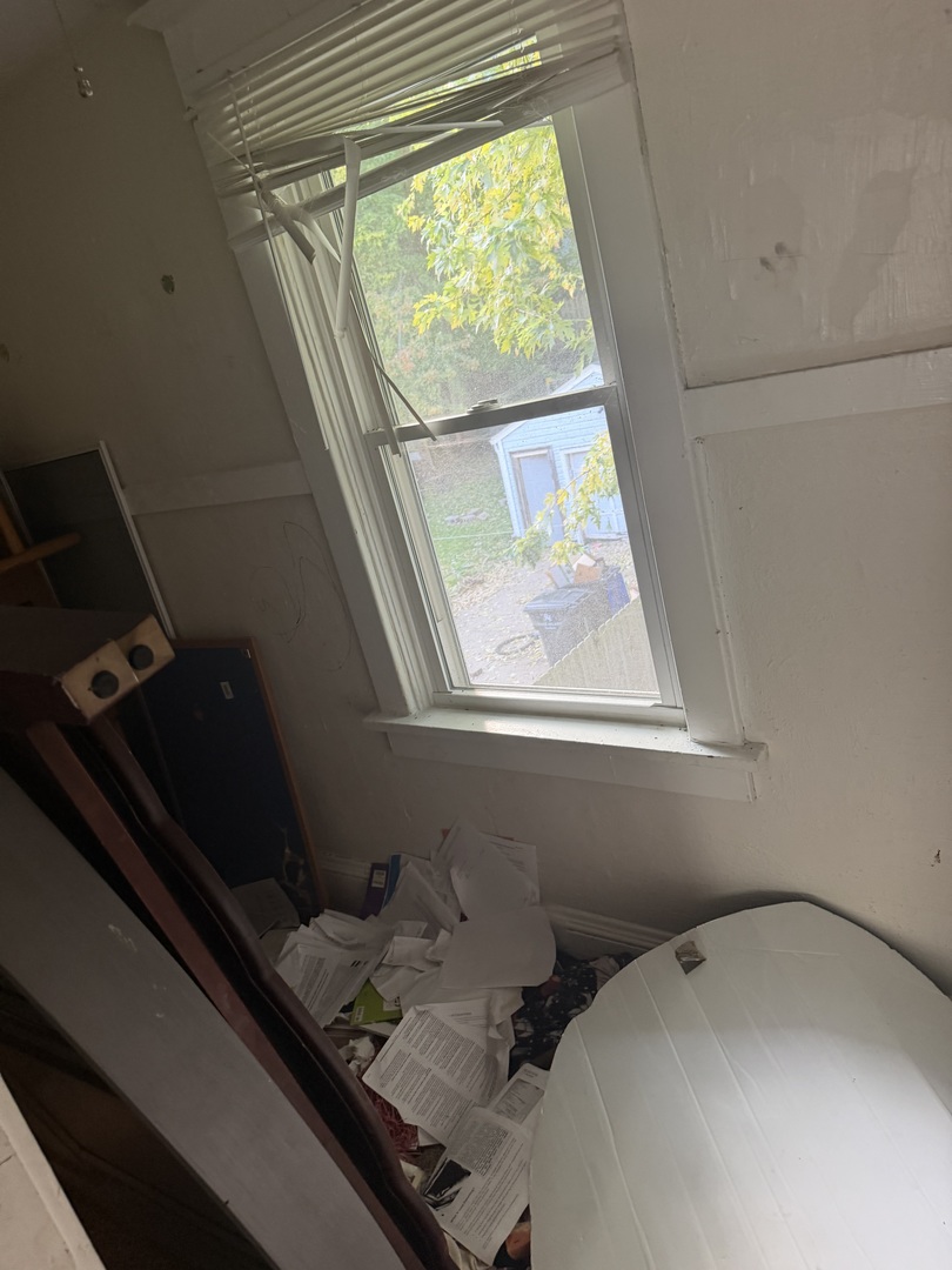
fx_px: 880
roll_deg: +14.0
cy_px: 635
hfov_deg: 56.8
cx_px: 476
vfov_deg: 71.6
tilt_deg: -16.7
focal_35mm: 24
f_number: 1.78
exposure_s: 1/60
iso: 320
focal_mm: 6.76
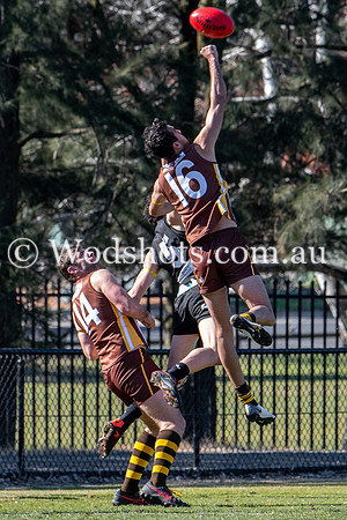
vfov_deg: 3.2
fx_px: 9200
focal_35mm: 636
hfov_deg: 2.2
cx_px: 277
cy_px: 270
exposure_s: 1/1000
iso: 500
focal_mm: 200
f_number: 5
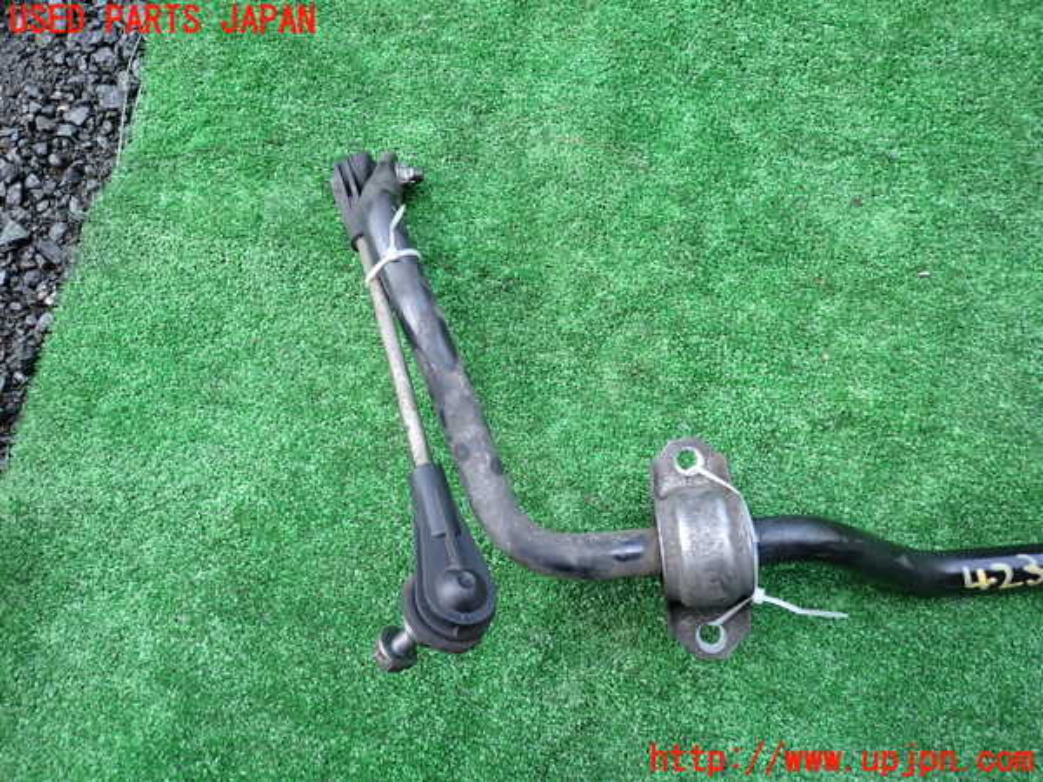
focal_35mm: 25
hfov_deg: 69.4
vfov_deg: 54.9
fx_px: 753
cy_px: 391
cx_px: 522
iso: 125
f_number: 2
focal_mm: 4.5
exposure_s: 1/250
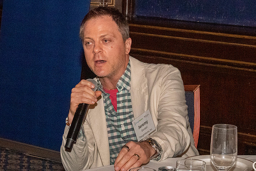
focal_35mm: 112
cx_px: 141
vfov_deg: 12.2
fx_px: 797
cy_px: 89
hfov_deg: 18.2
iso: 12800
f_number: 14
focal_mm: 68
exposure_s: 1/200
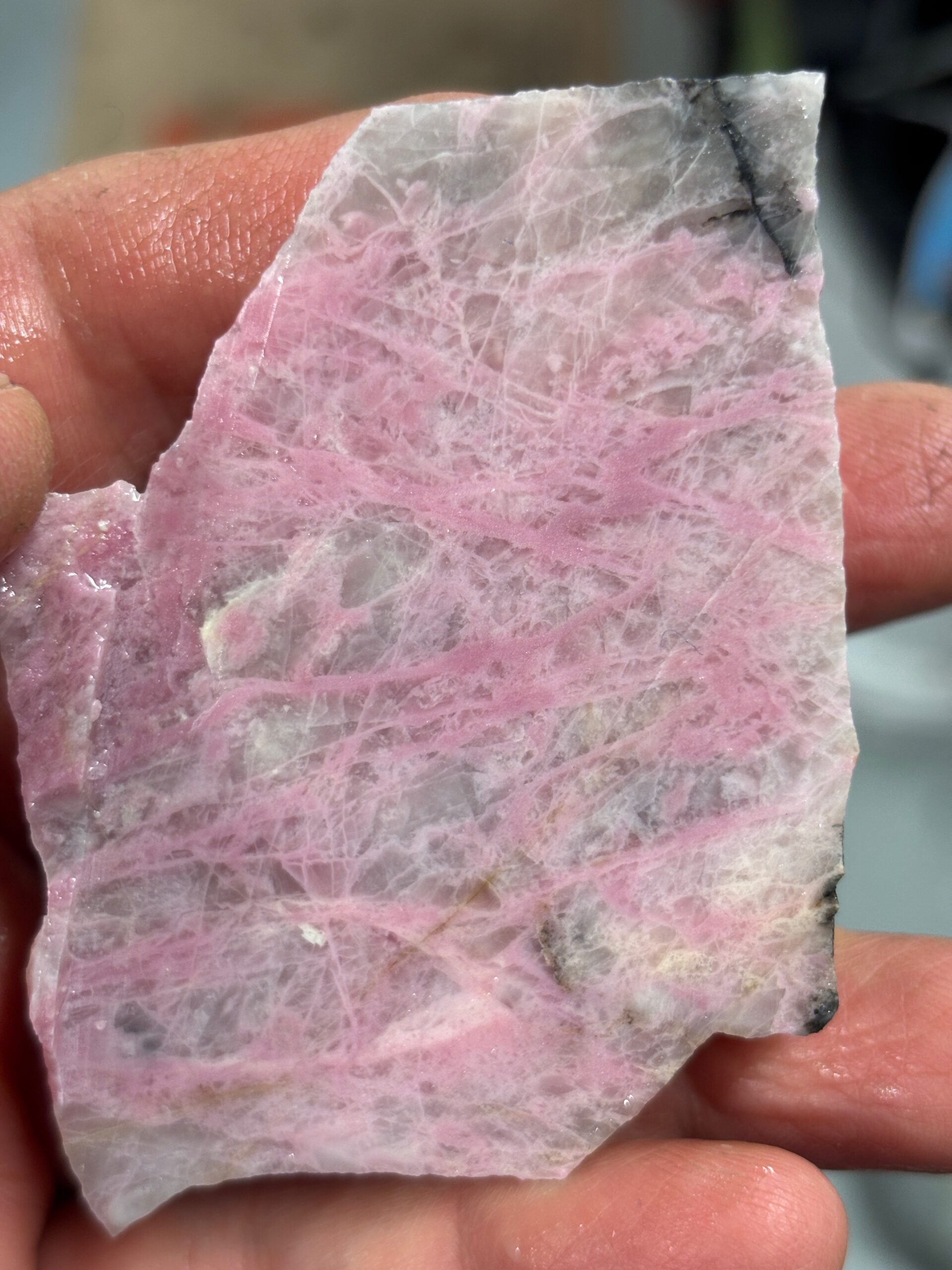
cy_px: 635
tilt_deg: -60.0
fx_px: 1907
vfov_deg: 36.8
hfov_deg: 28.0
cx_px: 476
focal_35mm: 52
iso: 50
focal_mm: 5.96
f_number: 1.6
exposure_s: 1/60
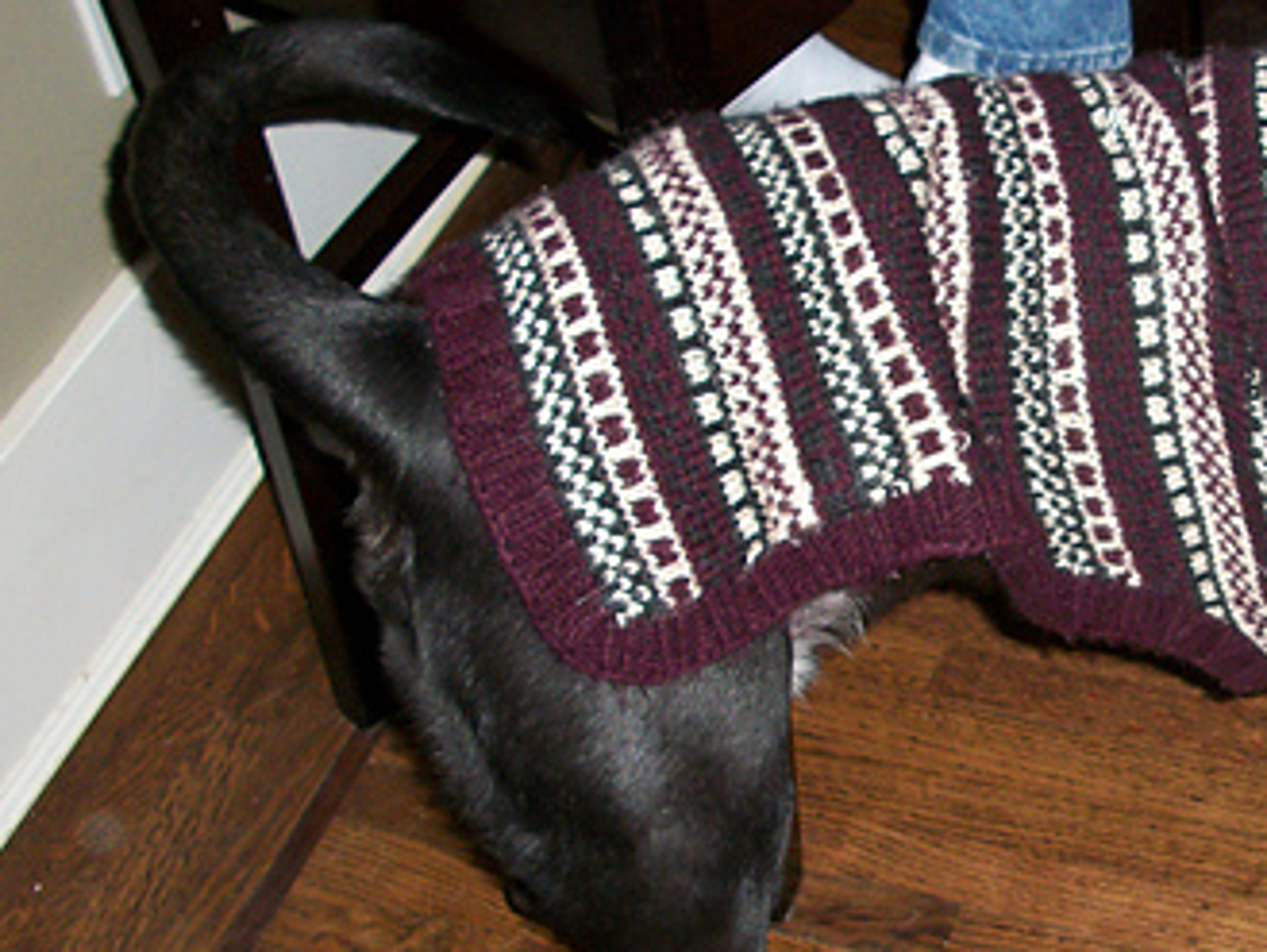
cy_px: 547
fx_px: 2490
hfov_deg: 27.7
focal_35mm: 68
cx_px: 1105
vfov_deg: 21.6
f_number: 3.1
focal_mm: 6.3
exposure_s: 1/60
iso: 160
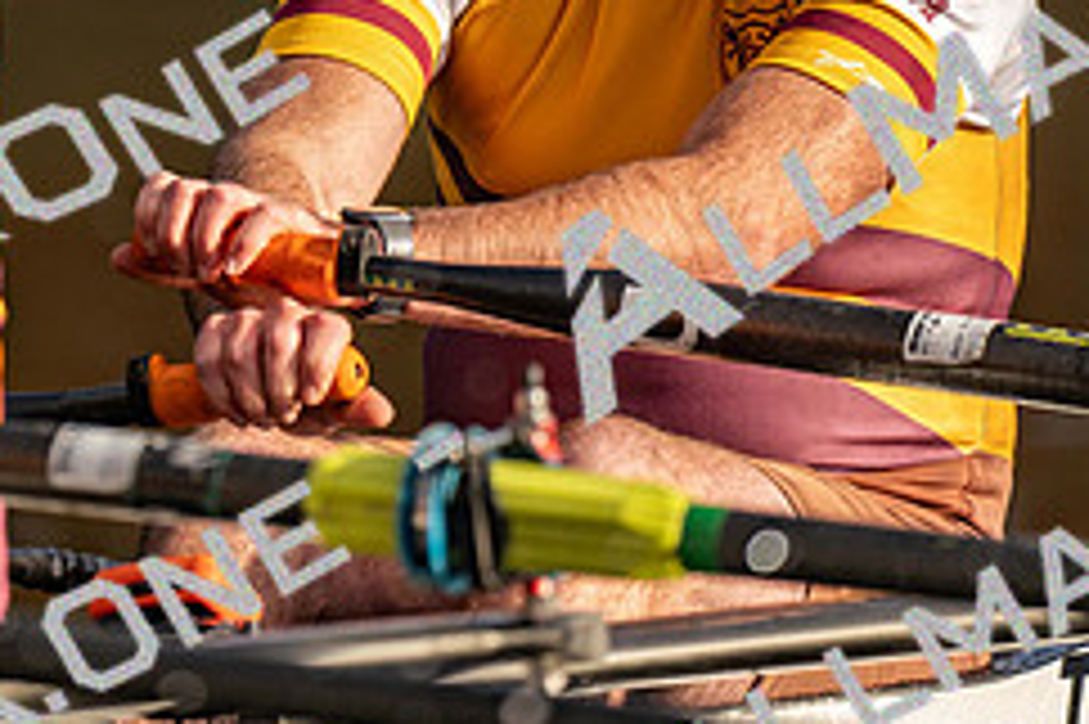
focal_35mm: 1440
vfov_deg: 1.0
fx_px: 43529
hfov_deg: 1.4
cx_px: 176
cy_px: -2
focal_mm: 600
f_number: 4
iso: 320
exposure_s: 1/2500
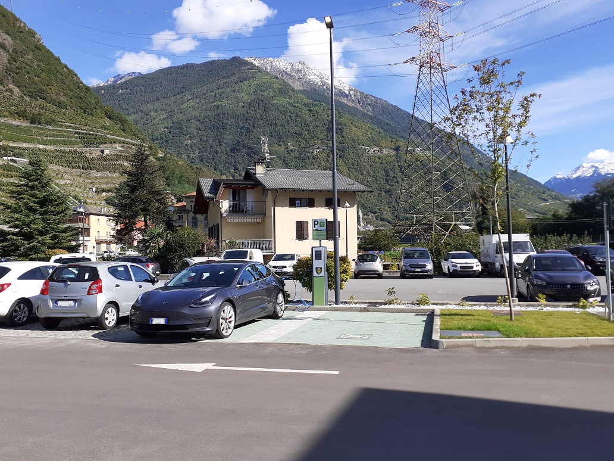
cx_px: 307
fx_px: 479
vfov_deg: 51.4
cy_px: 230
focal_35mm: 27
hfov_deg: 65.3
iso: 40
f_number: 1.9
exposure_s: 1/1422
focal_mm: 3.6
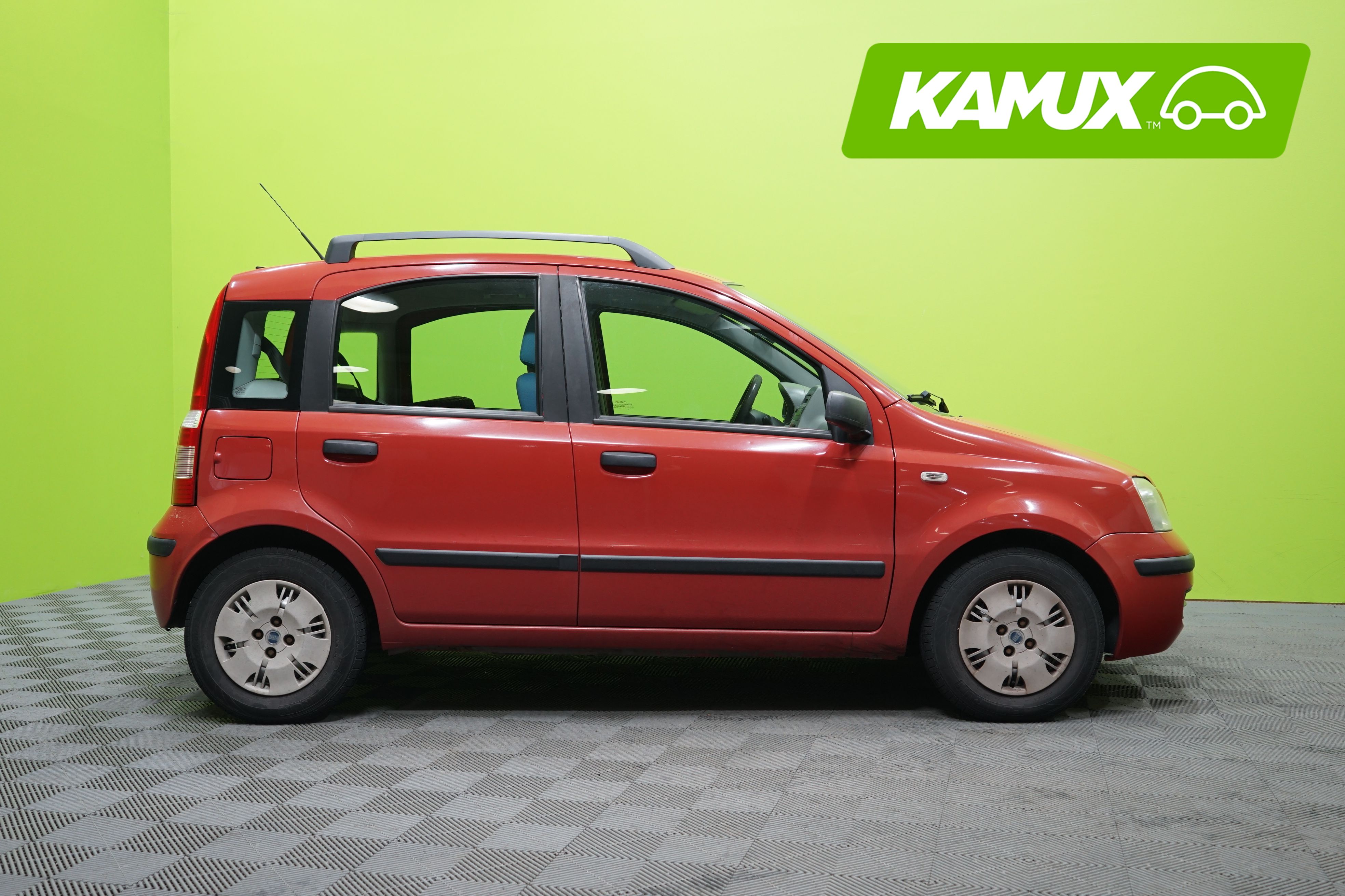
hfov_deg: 53.1
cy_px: 448
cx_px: 672
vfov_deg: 36.9
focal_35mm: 36
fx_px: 1345
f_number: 4.5
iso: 640
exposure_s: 1/20
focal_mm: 36
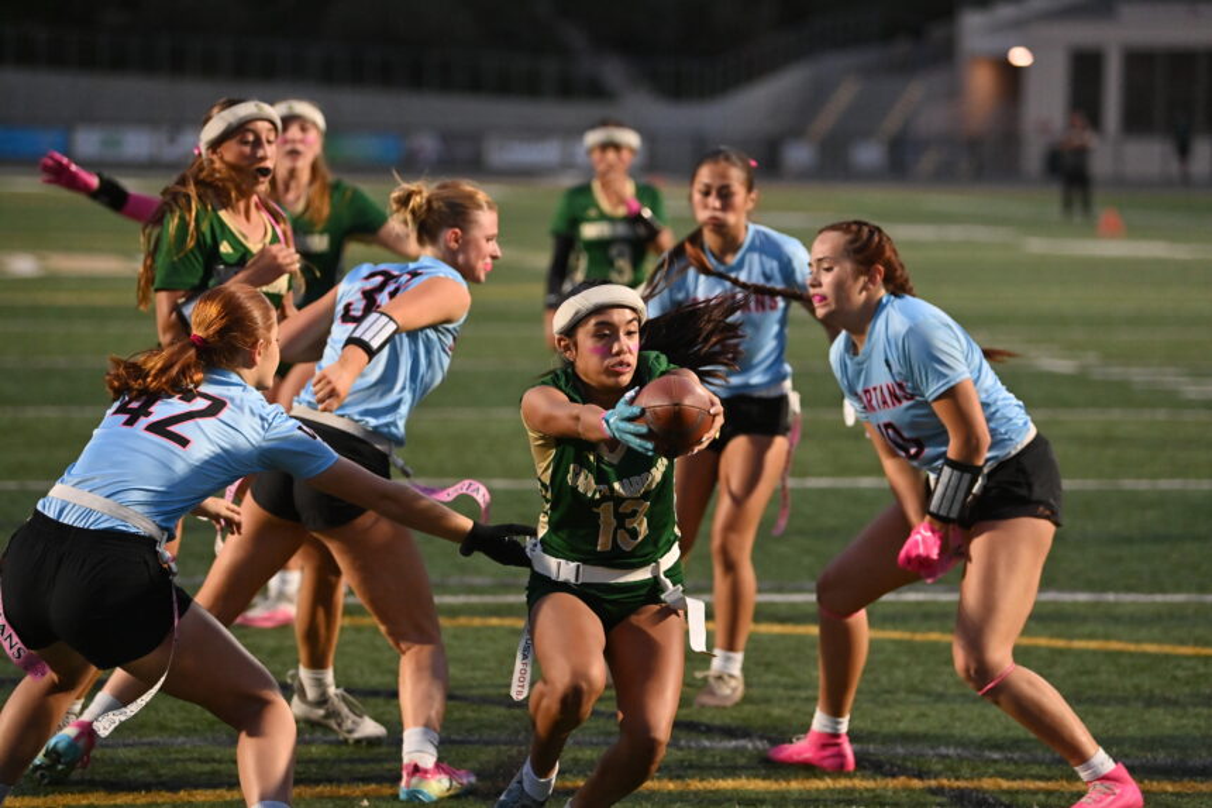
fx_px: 4376
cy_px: 404
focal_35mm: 130
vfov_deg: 10.5
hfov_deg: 15.8
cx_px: 606
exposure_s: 1/1250
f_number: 2.8
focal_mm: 130
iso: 5000
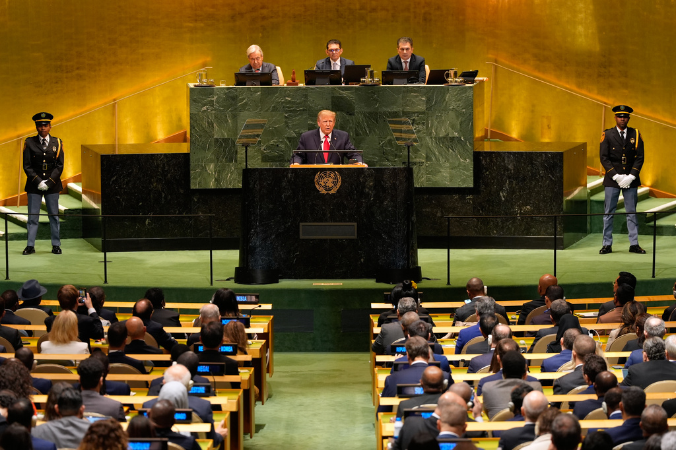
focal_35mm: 180
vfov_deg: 7.6
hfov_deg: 11.4
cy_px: 225
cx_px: 338
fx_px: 3379
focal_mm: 180
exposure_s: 1/125
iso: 1600
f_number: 4
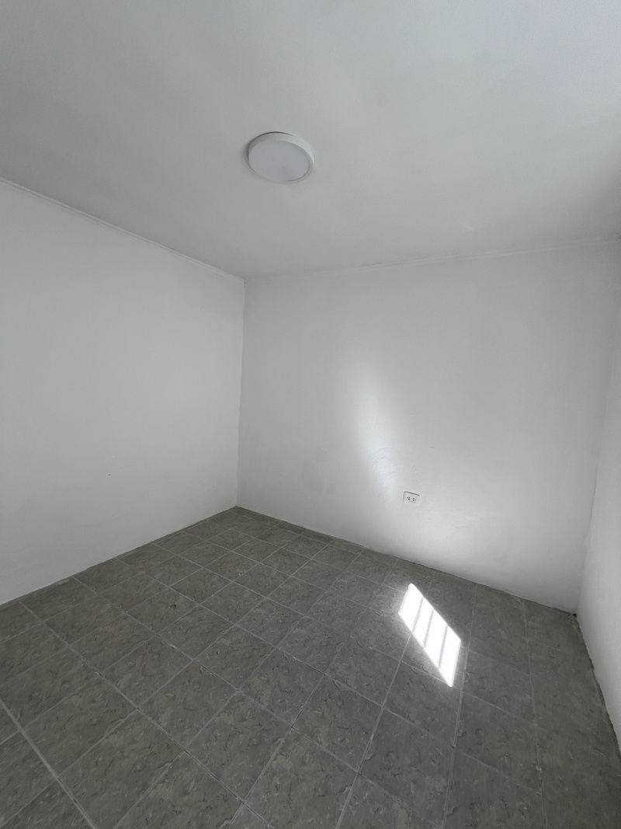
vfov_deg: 106.2
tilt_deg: -5.5
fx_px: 311
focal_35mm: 13
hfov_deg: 89.9
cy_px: 414
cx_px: 310
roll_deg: -3.8
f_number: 1.8
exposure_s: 1/126
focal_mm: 1.57
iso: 32
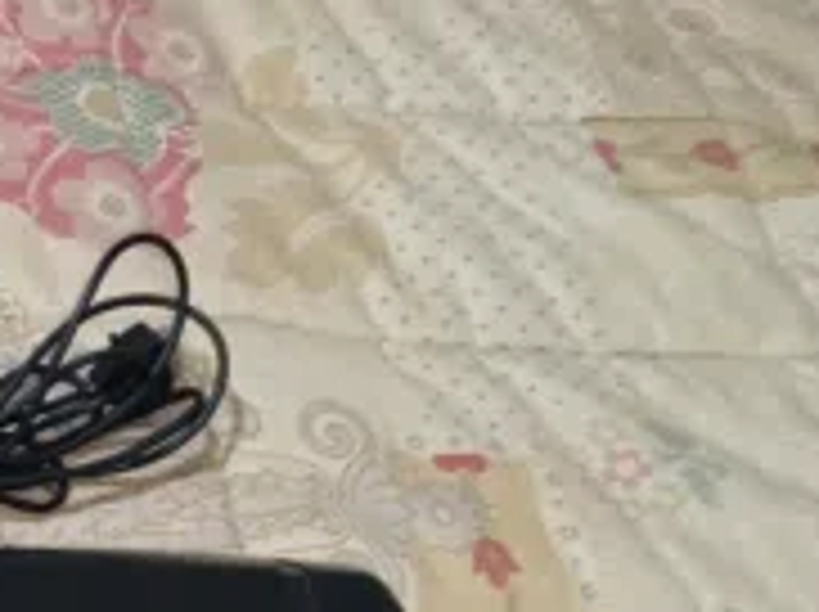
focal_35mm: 81
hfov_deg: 19.9
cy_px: 1008
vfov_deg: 16.1
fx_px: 1914
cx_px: -500
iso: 1367
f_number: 1.6
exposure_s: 1/33.3
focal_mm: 4.09
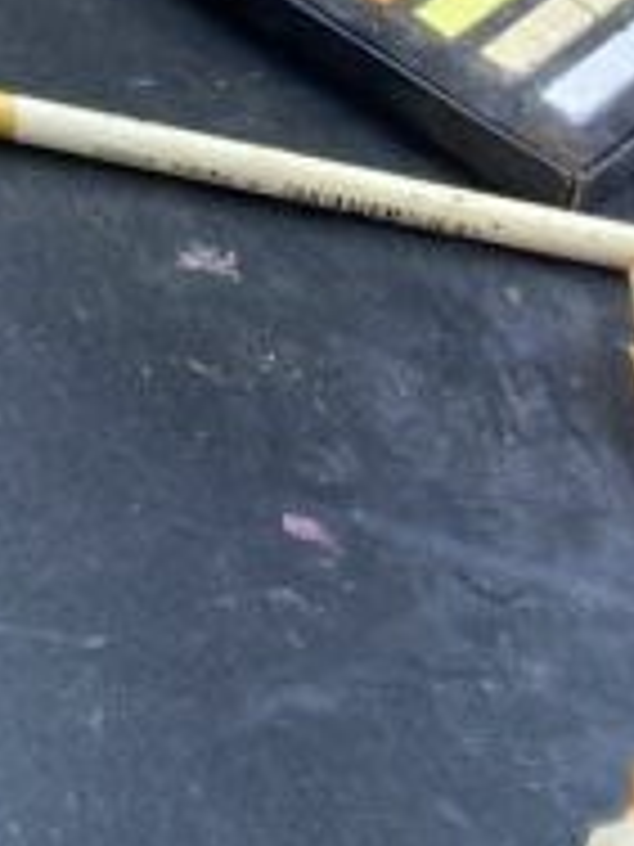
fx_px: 3370
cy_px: -1206
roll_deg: -1.7
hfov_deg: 9.3
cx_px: -1016
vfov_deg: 11.6
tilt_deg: -21.6
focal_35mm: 138
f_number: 1.8
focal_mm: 4.25
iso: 80
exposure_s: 1/100
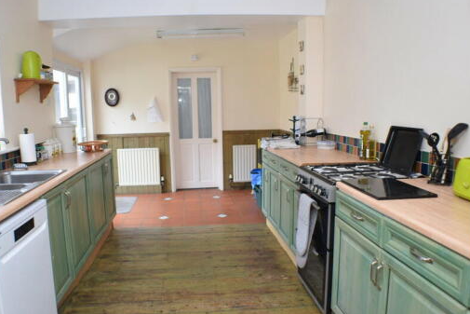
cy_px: 154
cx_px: 205
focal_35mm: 35
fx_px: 457
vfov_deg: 37.9
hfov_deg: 54.3
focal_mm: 18
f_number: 4
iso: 400
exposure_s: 1/60
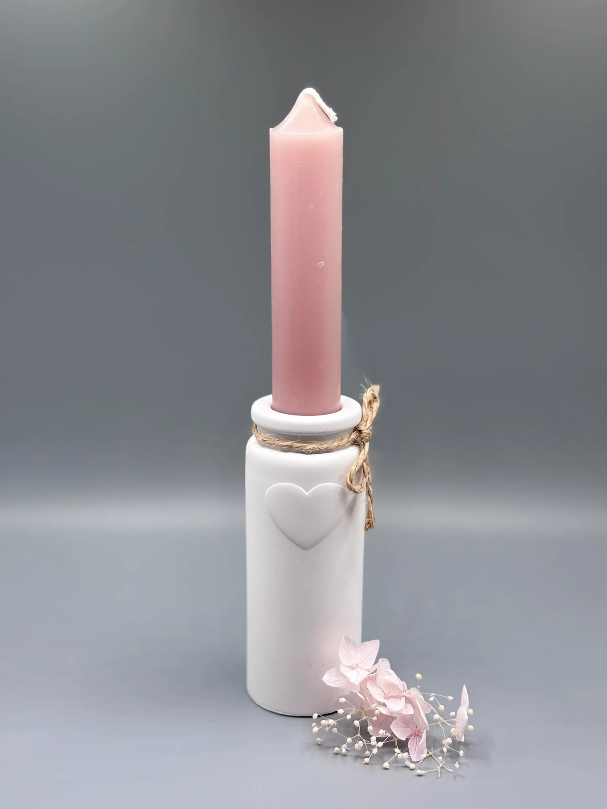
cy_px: 404
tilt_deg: -17.3
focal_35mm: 52
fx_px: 1216
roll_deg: -1.1
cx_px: 304
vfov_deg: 36.8
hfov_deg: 28.0
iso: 32
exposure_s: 1/525
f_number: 1.6
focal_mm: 5.96
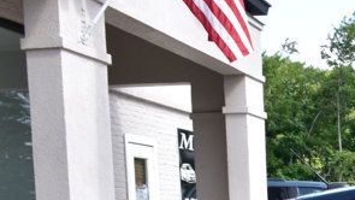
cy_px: 342
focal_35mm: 109
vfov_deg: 10.5
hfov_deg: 17.4
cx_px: 549
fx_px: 1026
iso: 400
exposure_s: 1/250
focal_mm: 20
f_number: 10
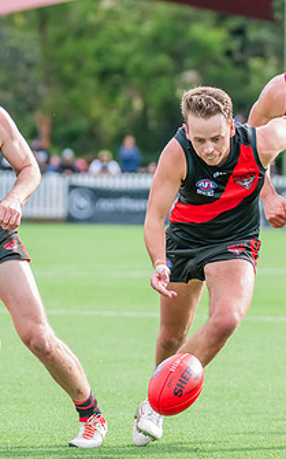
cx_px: 179
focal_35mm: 468
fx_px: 5844
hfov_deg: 2.8
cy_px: 252
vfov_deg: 4.5
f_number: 5
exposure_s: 1/1250
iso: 800
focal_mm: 210
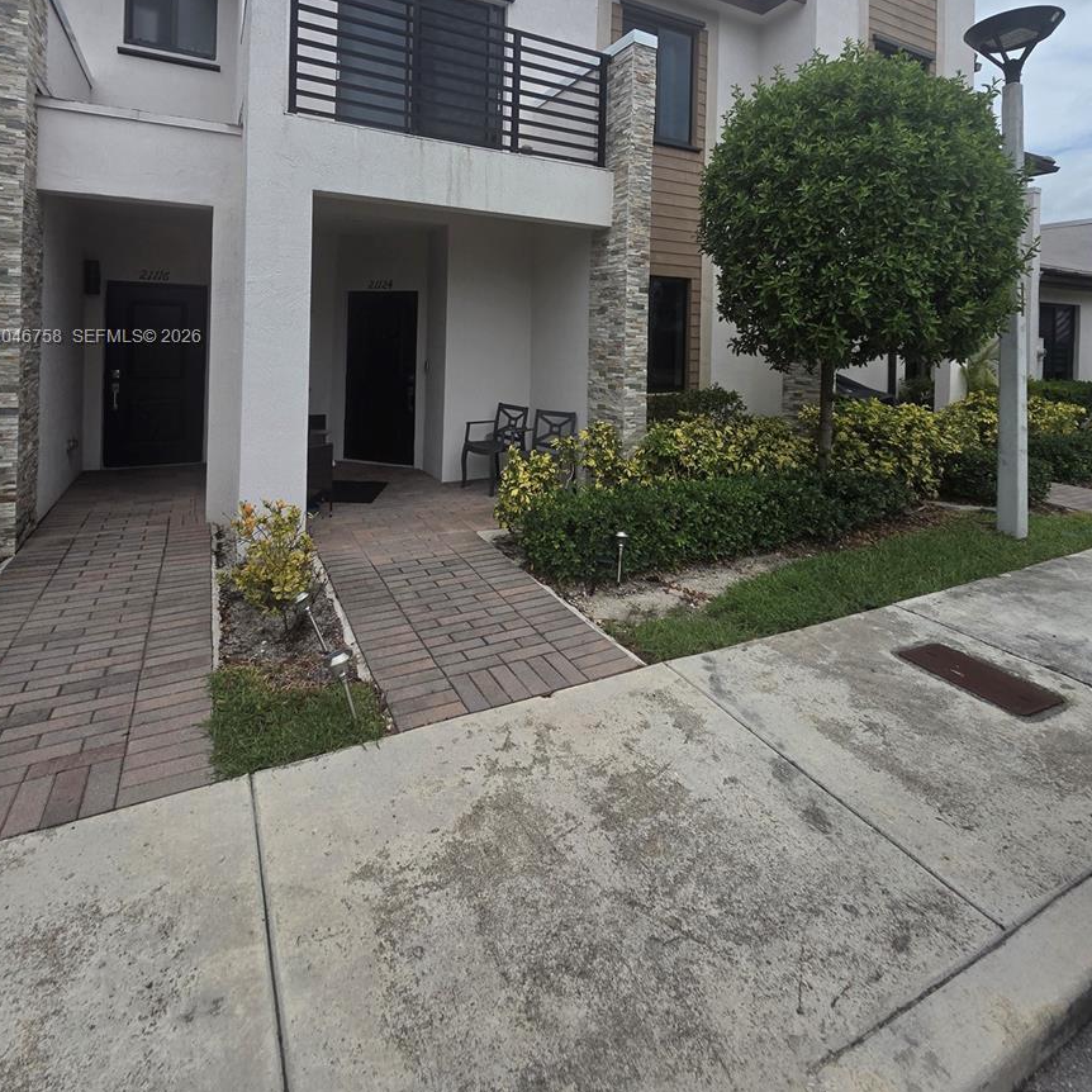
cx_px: 537
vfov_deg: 83.5
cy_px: 338
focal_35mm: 16
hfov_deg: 87.4
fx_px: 571
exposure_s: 1/3618
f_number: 2.2
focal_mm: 2.2
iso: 50
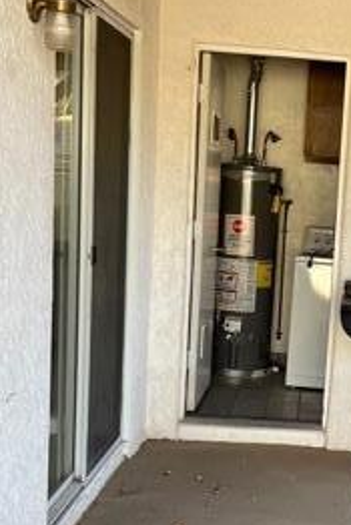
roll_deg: -3.7
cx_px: 347
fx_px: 964
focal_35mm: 66
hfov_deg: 20.0
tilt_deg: -9.1
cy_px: 343
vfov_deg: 30.3
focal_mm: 4.2
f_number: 1.6
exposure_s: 1/206
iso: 32
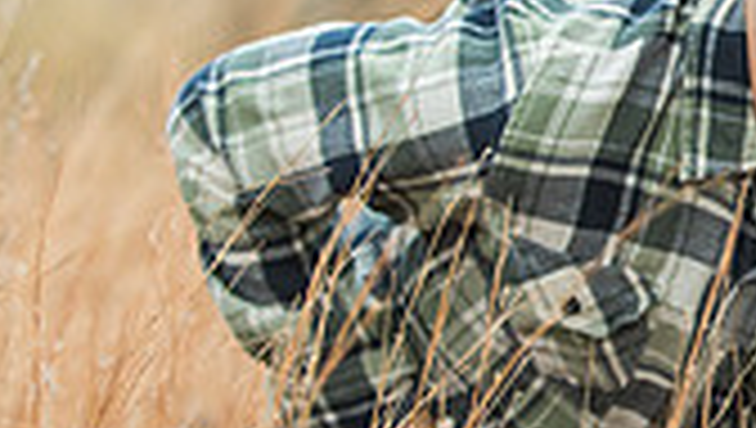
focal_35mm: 304
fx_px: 6102
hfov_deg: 7.0
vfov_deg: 4.0
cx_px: 1159
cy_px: 121
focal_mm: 82
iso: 1000
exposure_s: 1/250
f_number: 2.8
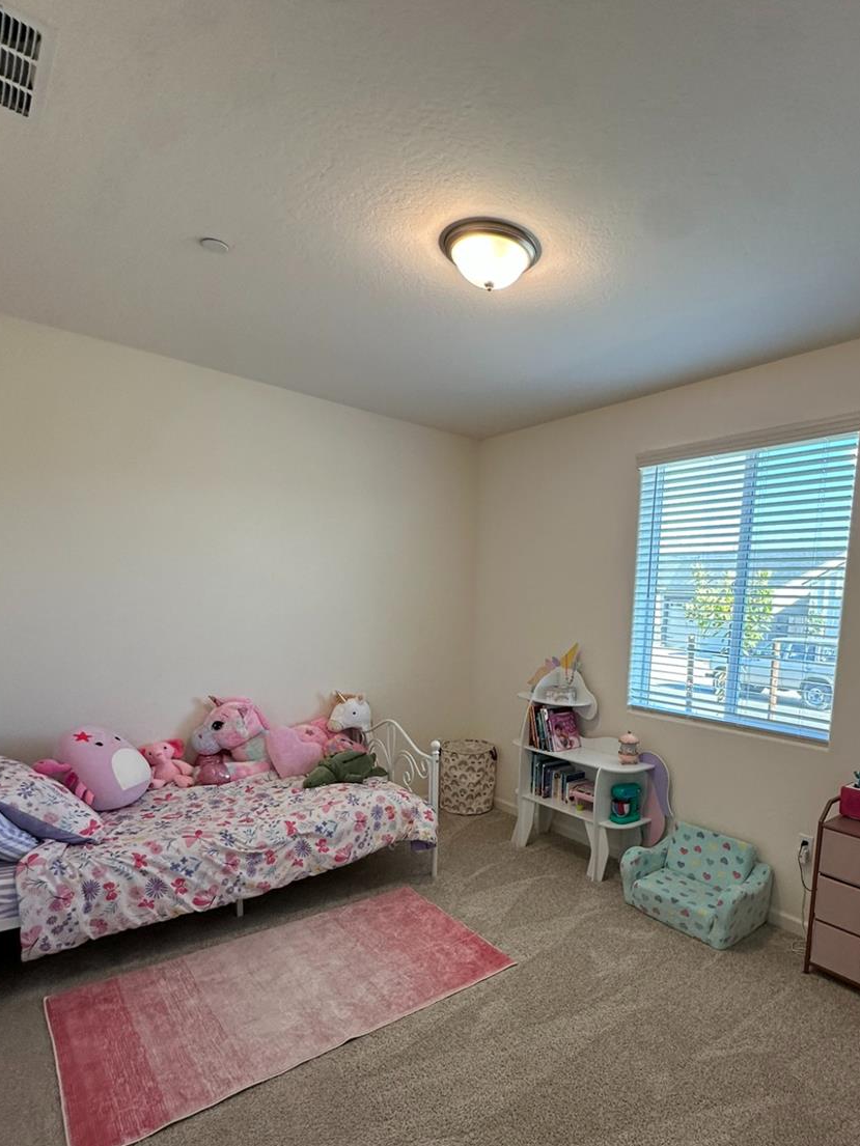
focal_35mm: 19
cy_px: 687
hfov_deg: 67.6
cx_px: 538
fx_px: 629
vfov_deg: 83.6
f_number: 2.2
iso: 125
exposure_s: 1/120
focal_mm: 2.22
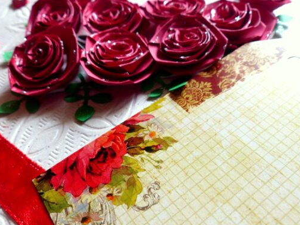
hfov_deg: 59.9
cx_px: 136
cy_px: 121
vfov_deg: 46.8
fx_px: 260
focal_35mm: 30
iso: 100
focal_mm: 4.5
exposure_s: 1/125
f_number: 2.8
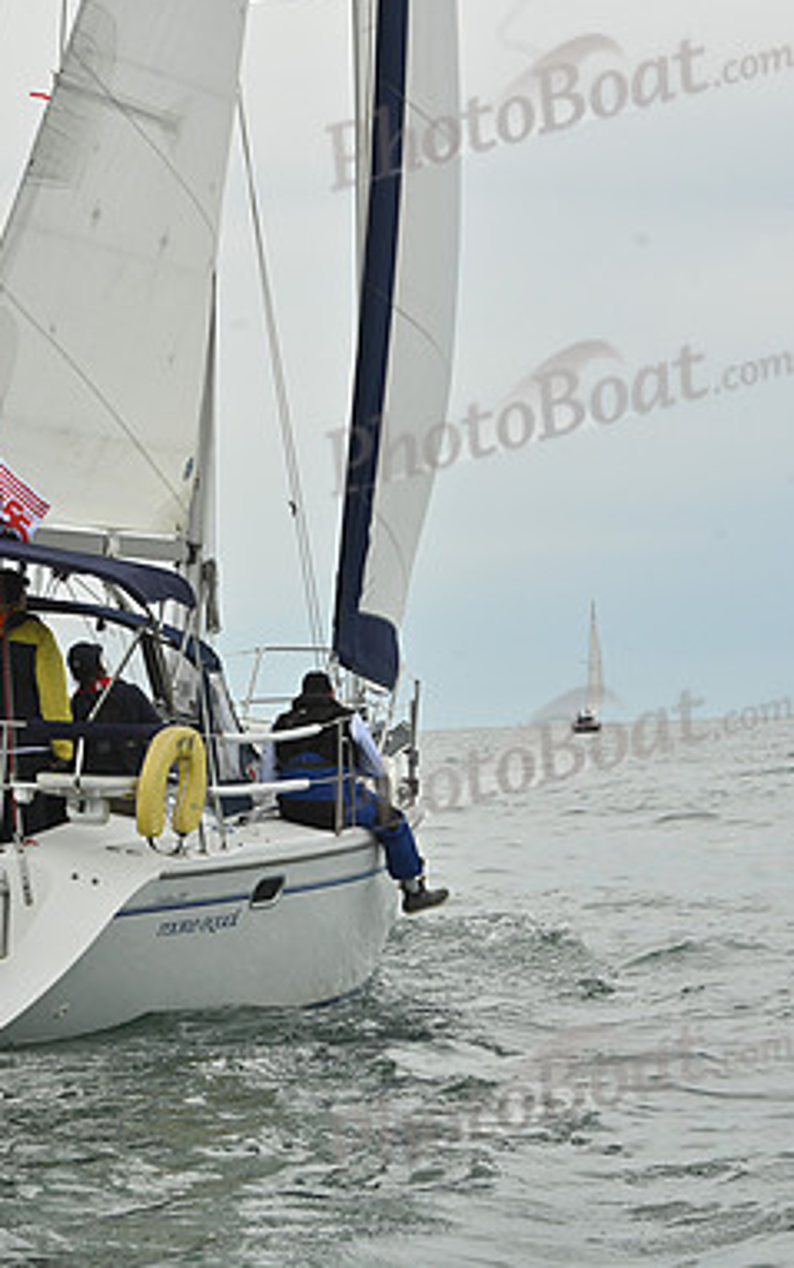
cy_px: 629
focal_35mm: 133
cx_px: 156
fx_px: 4601
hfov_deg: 9.8
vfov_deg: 15.7
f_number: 13
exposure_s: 1/800
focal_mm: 86
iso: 320
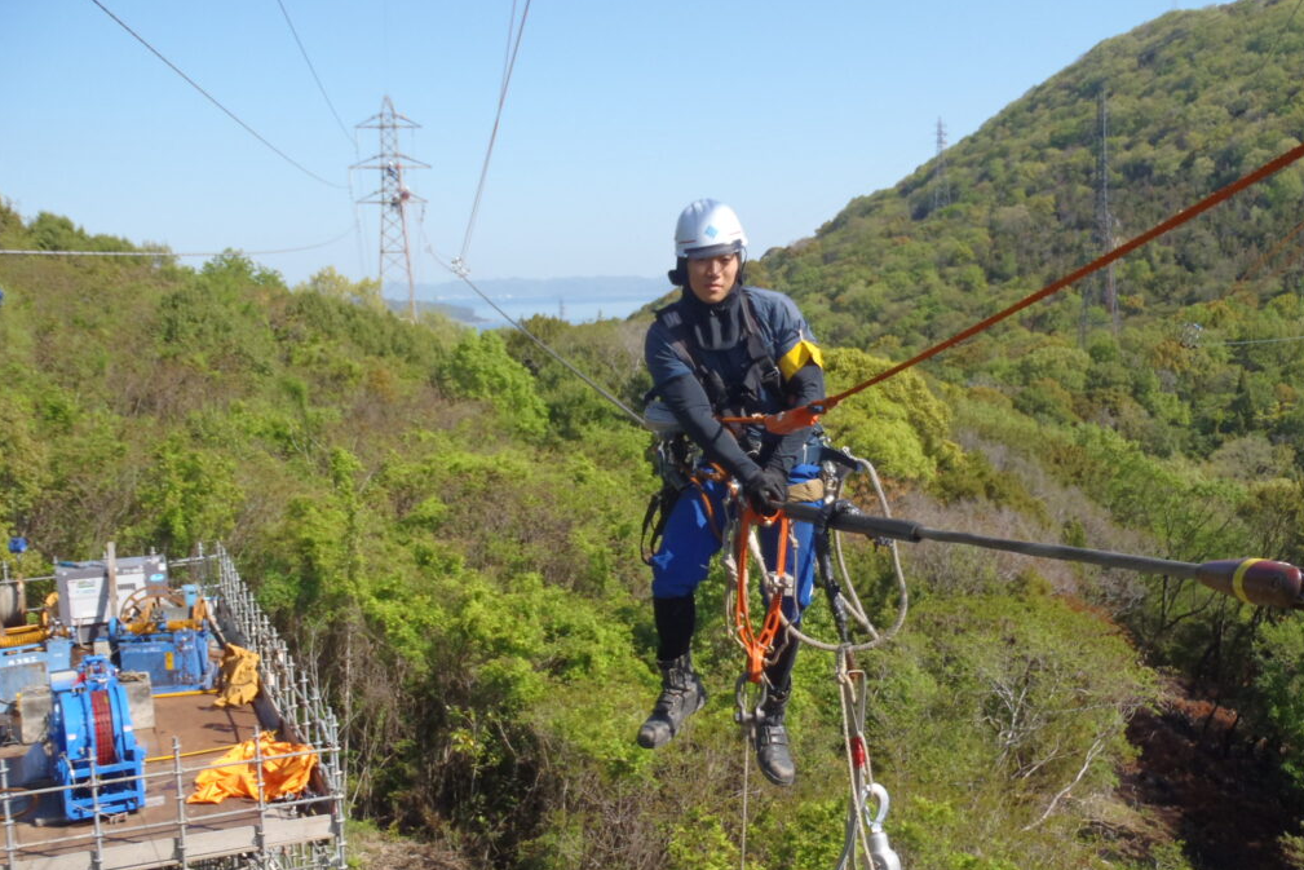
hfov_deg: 50.7
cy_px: 450
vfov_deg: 35.1
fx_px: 1377
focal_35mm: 38
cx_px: 658
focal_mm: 6.45
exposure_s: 1/80
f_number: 13
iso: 125
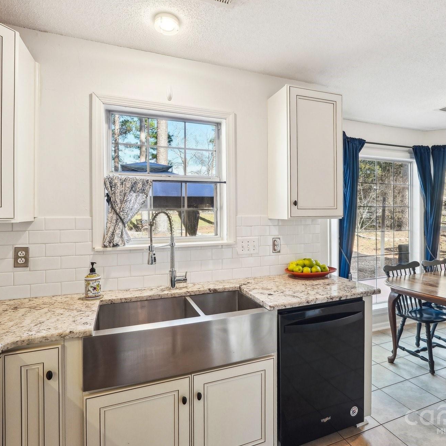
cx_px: 248
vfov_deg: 74.8
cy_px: 214
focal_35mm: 20
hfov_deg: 74.6
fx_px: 292
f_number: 8
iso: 400
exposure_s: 1/15
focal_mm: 10
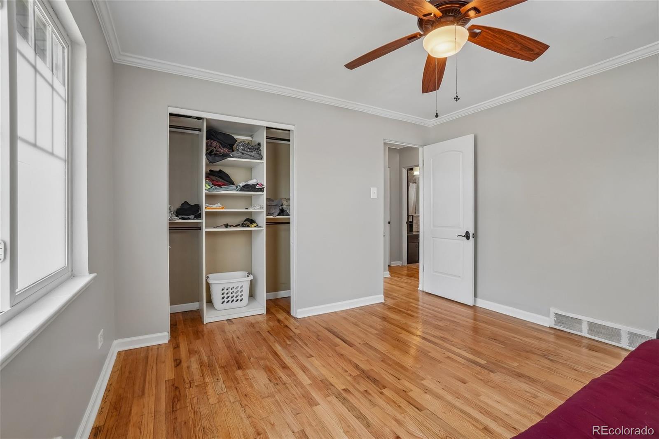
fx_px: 275
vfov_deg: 77.3
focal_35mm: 15
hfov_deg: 100.4
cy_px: 220
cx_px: 330
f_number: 8
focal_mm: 10
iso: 400
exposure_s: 1/30
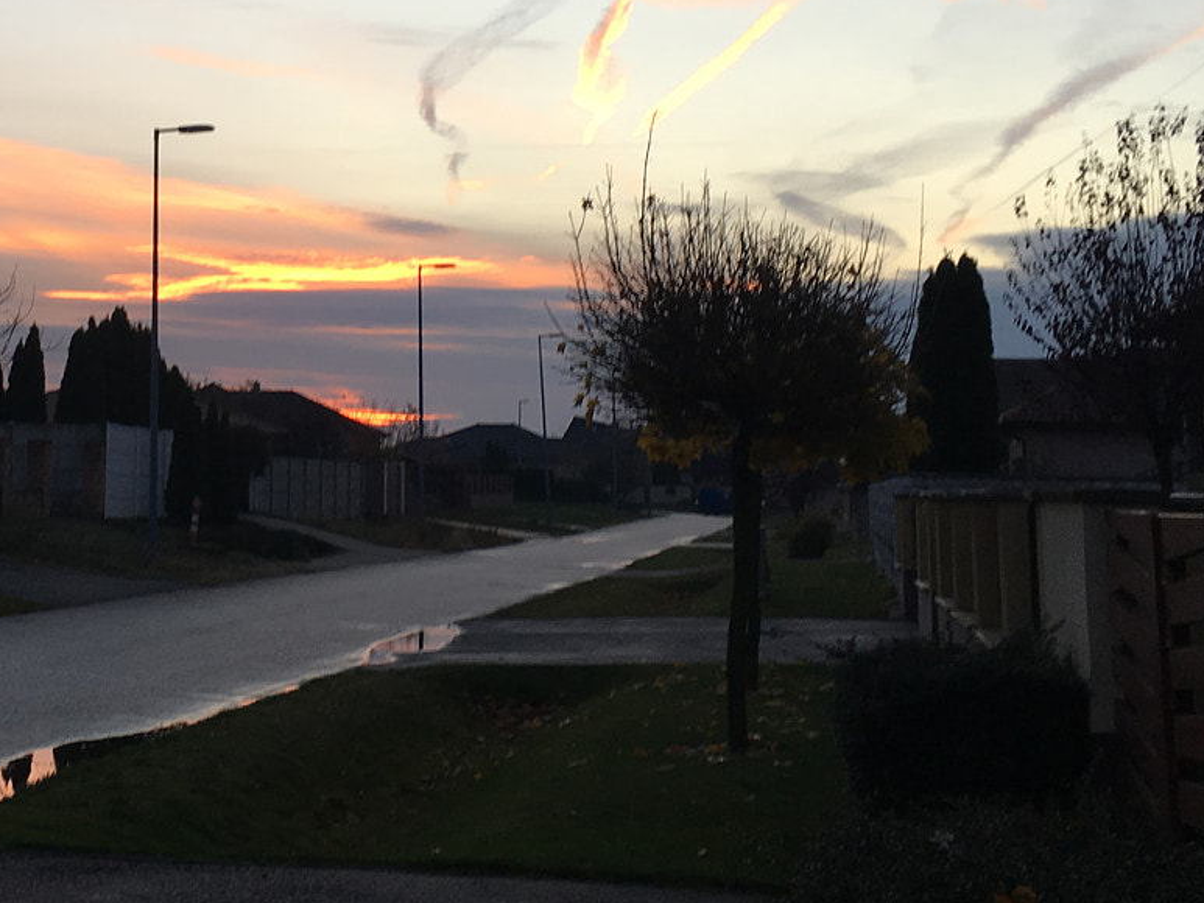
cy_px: 206
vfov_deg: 24.1
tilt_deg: +7.1
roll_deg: -1.6
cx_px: 224
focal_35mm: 60
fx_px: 2087
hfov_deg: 31.3
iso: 25
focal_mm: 4.15
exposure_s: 1/50
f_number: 2.2
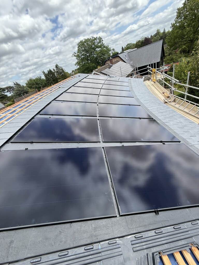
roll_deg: +21.0
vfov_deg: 102.1
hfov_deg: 85.7
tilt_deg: -30.5
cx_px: 100
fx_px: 107
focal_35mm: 14
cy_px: 132
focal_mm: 2.22
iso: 50
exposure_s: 1/574
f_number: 2.2
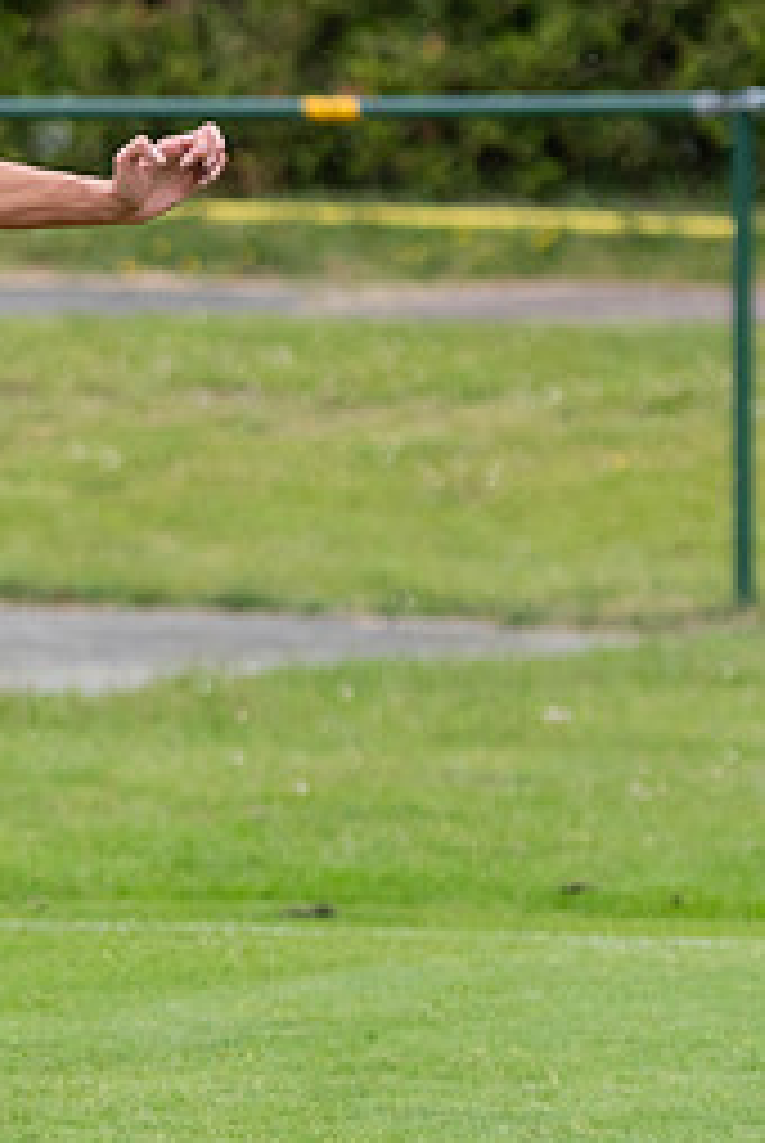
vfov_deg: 4.4
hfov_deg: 2.9
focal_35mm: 467
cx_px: -468
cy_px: 668
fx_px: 14844
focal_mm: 130
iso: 450
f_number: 3.2
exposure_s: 1/1600
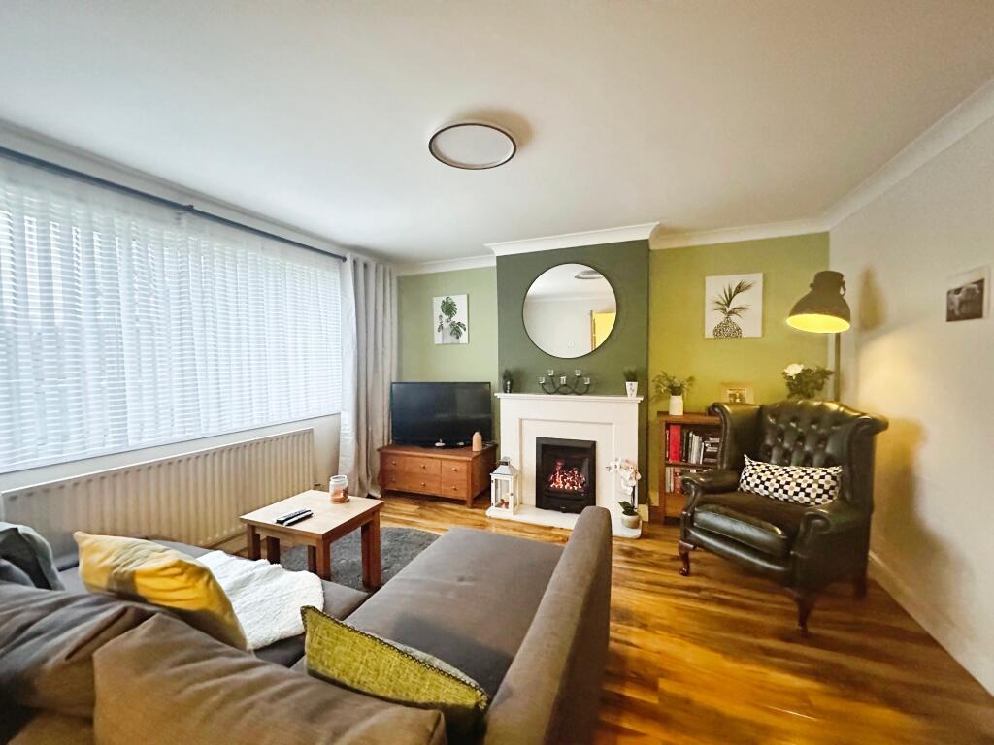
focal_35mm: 14
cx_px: 497
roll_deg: +0.9
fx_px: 402
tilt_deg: -0.7
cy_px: 372
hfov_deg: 102.1
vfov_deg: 85.7
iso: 1000
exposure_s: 1/50
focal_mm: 2.22
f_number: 2.2
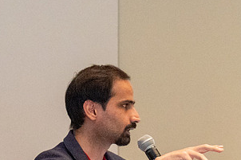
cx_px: 111
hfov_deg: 6.0
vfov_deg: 4.0
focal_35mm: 346
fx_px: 2315
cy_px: 132
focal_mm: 120
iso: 12800
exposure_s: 1/125
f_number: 7.1
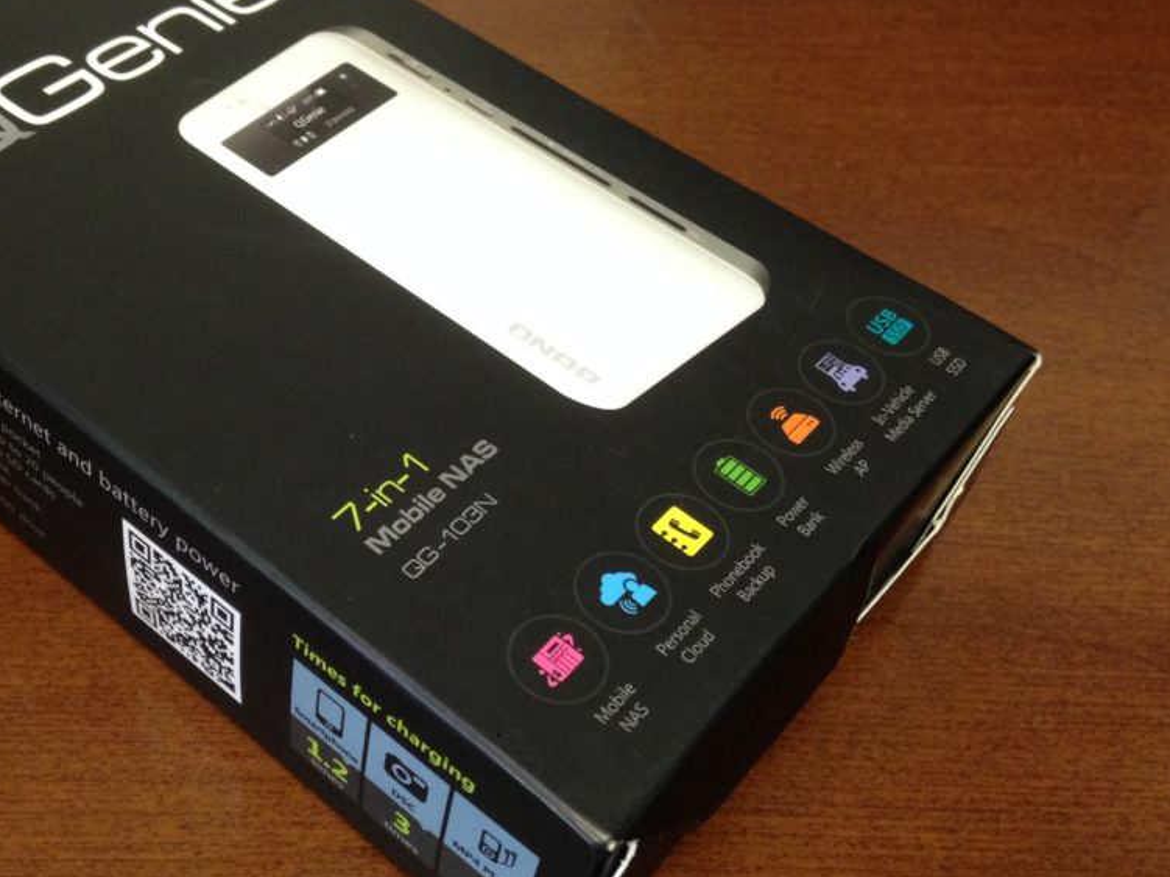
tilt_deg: -47.6
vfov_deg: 32.2
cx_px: 410
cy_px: 433
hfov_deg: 41.6
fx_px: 1521
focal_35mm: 45
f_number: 2.4
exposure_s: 1/20
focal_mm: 4.12
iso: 200
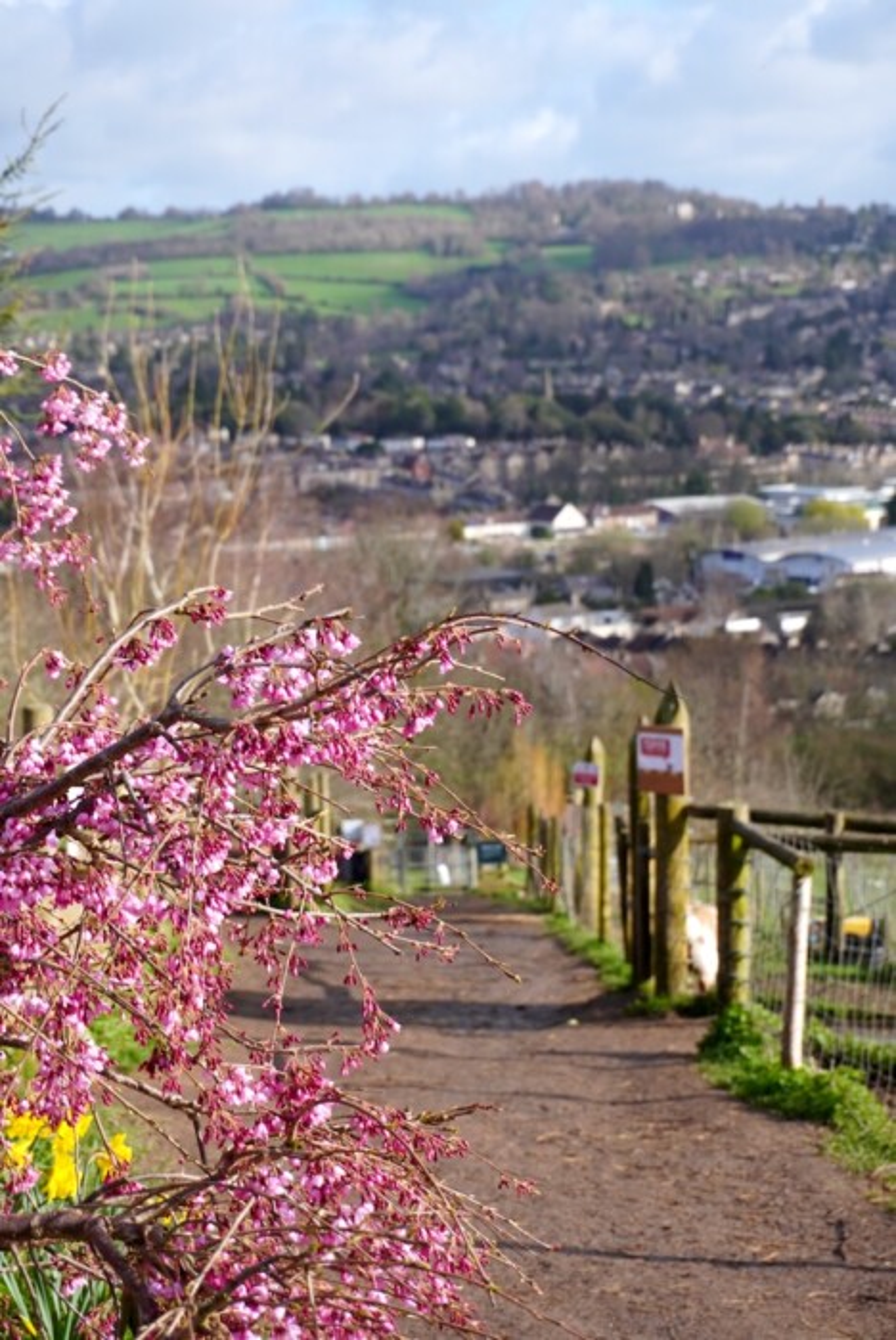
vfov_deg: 28.1
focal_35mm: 72
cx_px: 448
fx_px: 2682
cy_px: 670
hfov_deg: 19.0
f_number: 5.6
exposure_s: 1/320
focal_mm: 48
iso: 100
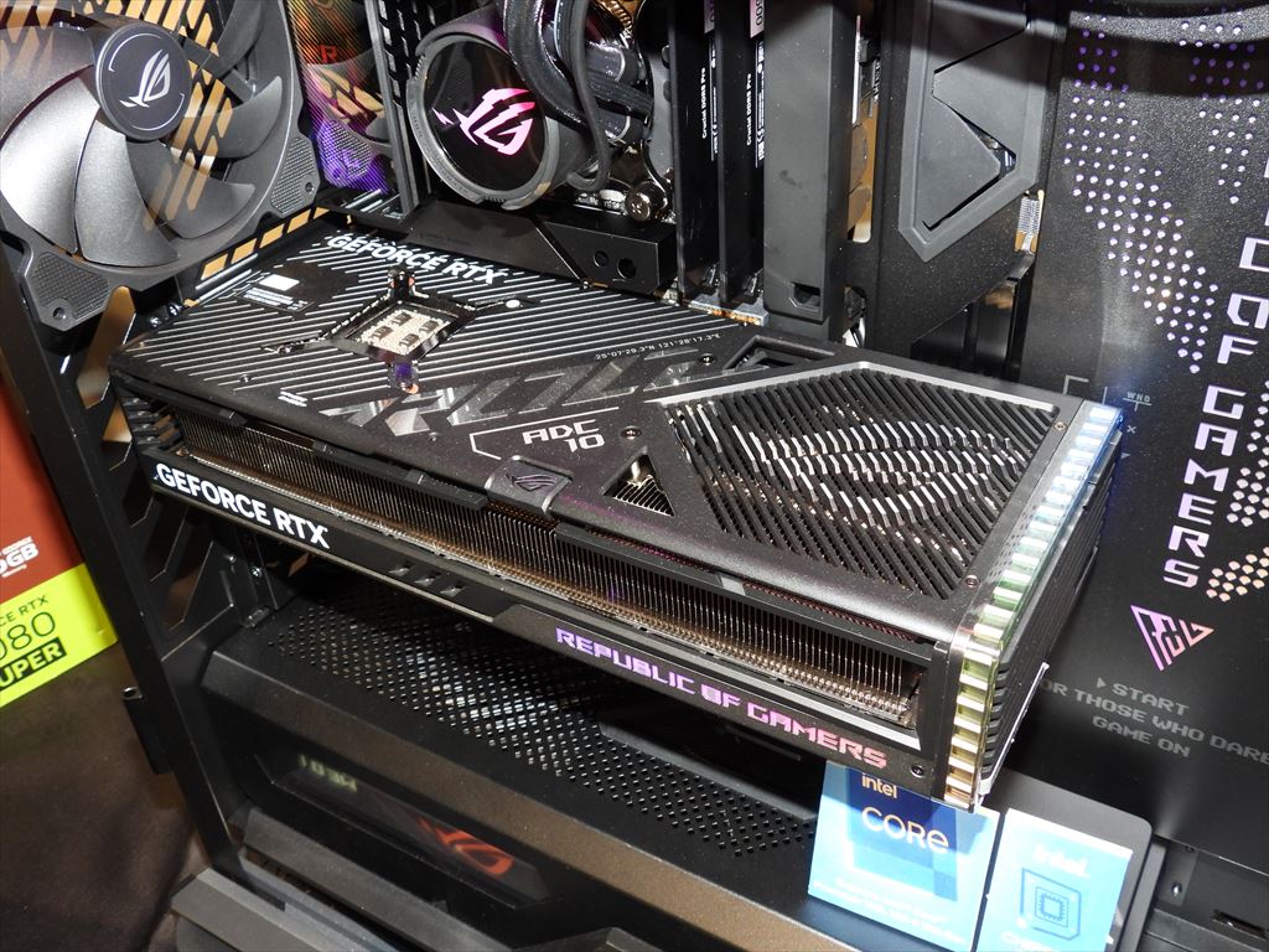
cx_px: 634
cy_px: 476
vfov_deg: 42.9
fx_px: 1210
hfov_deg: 55.4
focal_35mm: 33
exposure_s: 1/30
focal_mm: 5.9
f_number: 3.2
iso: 200
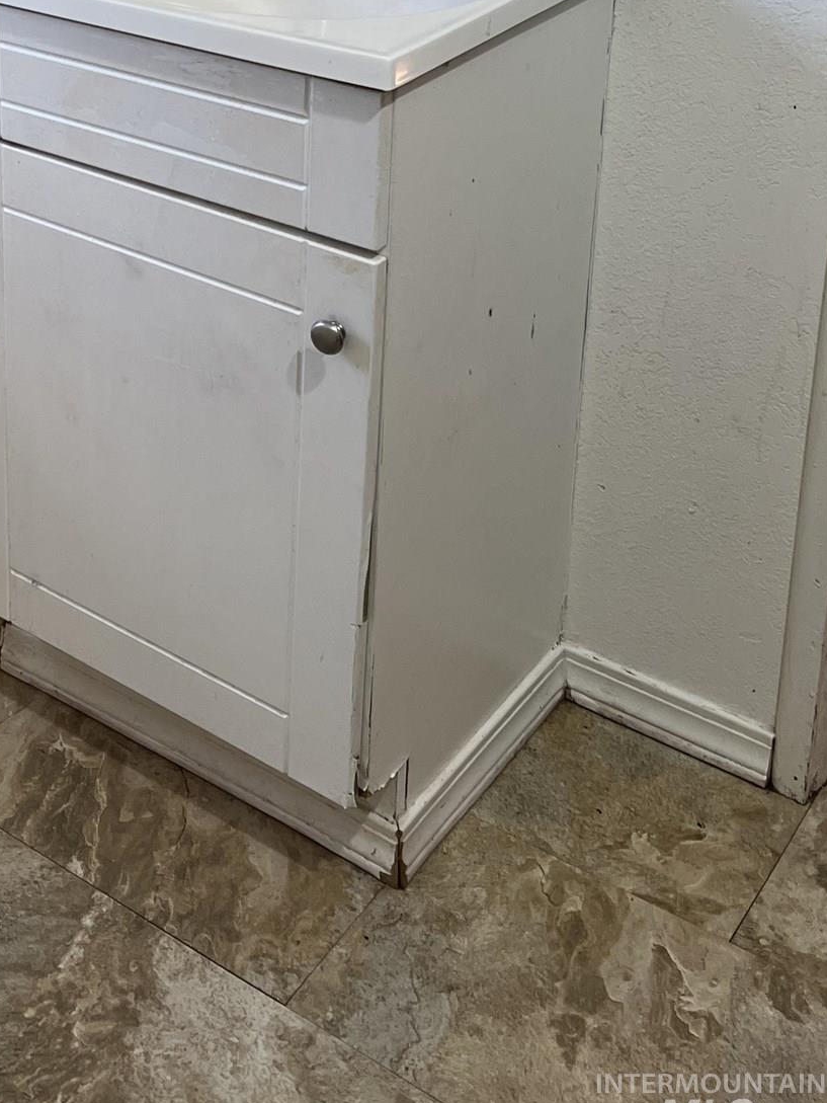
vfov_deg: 32.4
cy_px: 22
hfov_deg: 25.0
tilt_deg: -16.4
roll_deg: +2.0
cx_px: -45
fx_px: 1752
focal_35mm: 55
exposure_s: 1/120
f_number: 1.5
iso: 125
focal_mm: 5.7
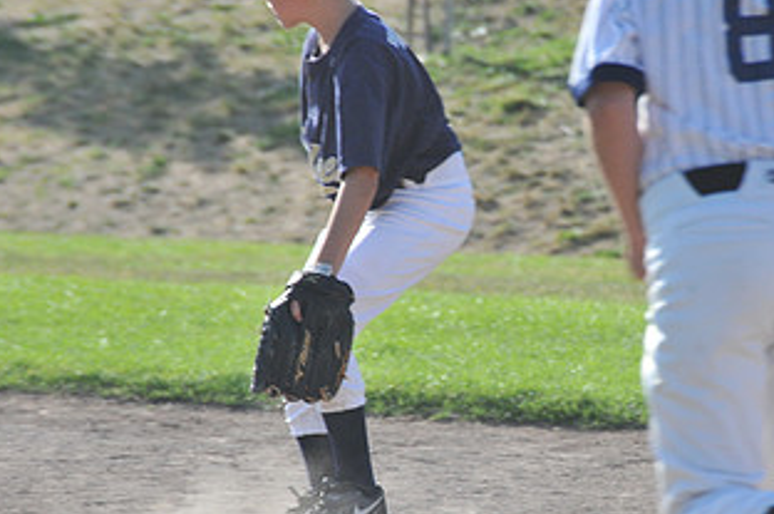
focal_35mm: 558
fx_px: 11978
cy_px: 287
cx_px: 509
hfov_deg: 3.7
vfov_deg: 2.5
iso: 400
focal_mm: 200
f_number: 8
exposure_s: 1/500
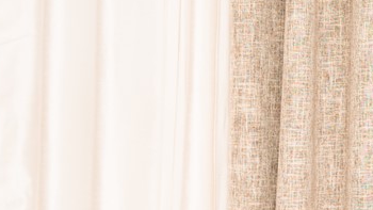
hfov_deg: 13.0
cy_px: 150
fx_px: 1543
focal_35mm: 156
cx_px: -187
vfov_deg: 7.8
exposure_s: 1/250
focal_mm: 24
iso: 100
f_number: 2.8
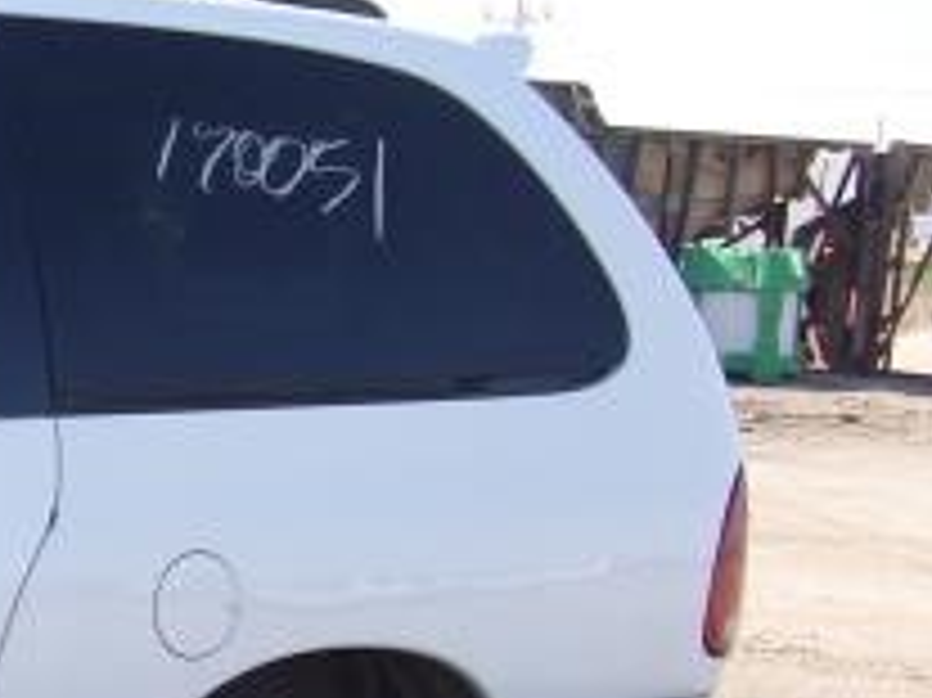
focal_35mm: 139
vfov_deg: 10.5
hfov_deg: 12.7
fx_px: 3740
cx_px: -860
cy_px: 752
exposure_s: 1/320
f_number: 3.1
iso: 80
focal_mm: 6.3
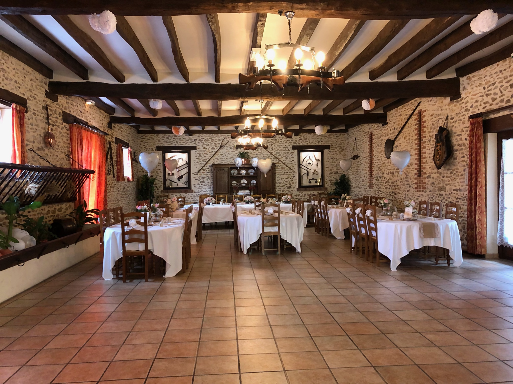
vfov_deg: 49.7
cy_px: 192
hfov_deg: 63.5
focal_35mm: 28
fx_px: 415
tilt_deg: -0.3
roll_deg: +0.8
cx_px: 256
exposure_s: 1/9
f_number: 1.8
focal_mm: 4
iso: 100
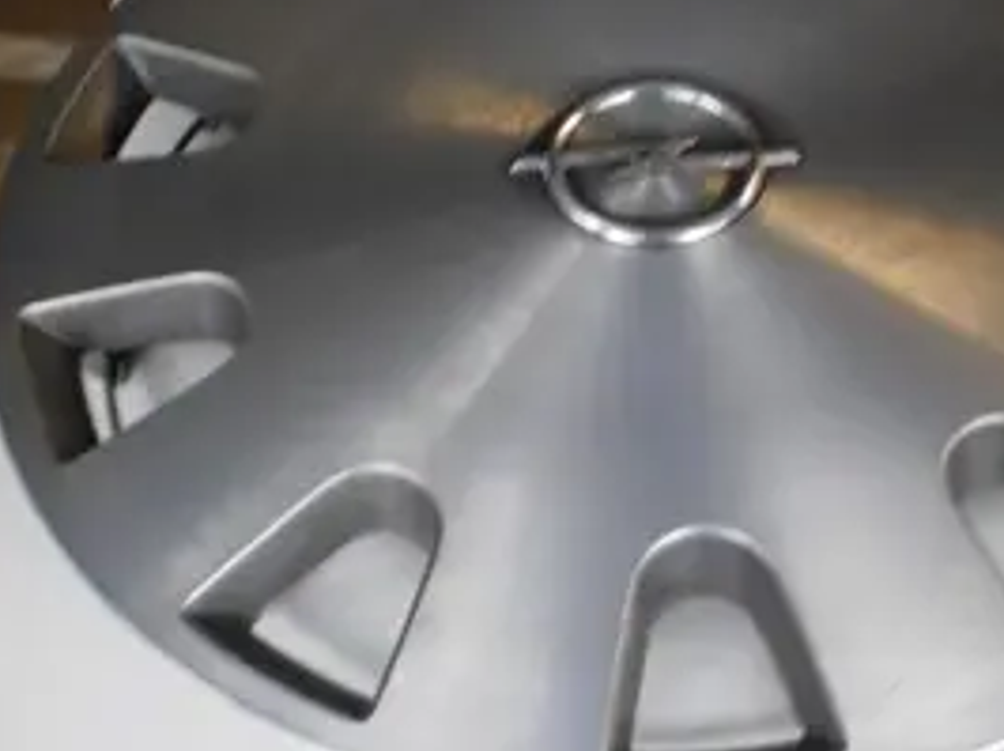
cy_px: 257
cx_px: 676
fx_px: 1884
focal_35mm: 65
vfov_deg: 22.5
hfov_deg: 29.6
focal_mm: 6.3
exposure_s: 1/30
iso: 100
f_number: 3.1
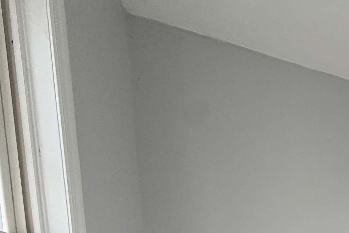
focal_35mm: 38
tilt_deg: -5.9
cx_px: 441
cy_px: 340
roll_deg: +0.2
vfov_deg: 26.5
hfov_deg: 36.1
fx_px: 368
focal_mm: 2.22
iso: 40
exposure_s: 1/212
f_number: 2.2
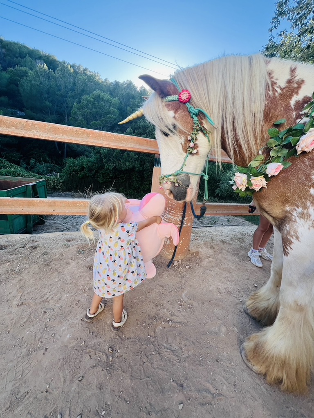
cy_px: 209
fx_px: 157
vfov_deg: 106.2
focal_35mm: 13
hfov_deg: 89.9
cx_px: 157
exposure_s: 1/175
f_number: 1.8
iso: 32
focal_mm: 1.57
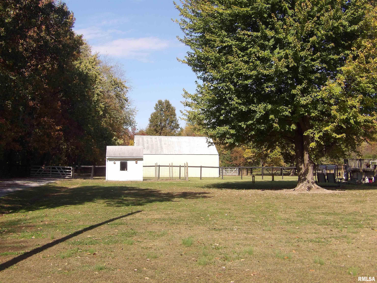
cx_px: 188
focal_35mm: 46
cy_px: 142
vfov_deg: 31.5
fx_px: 501
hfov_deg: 41.2
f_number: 3.8
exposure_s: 1/713
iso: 100
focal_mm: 8.2
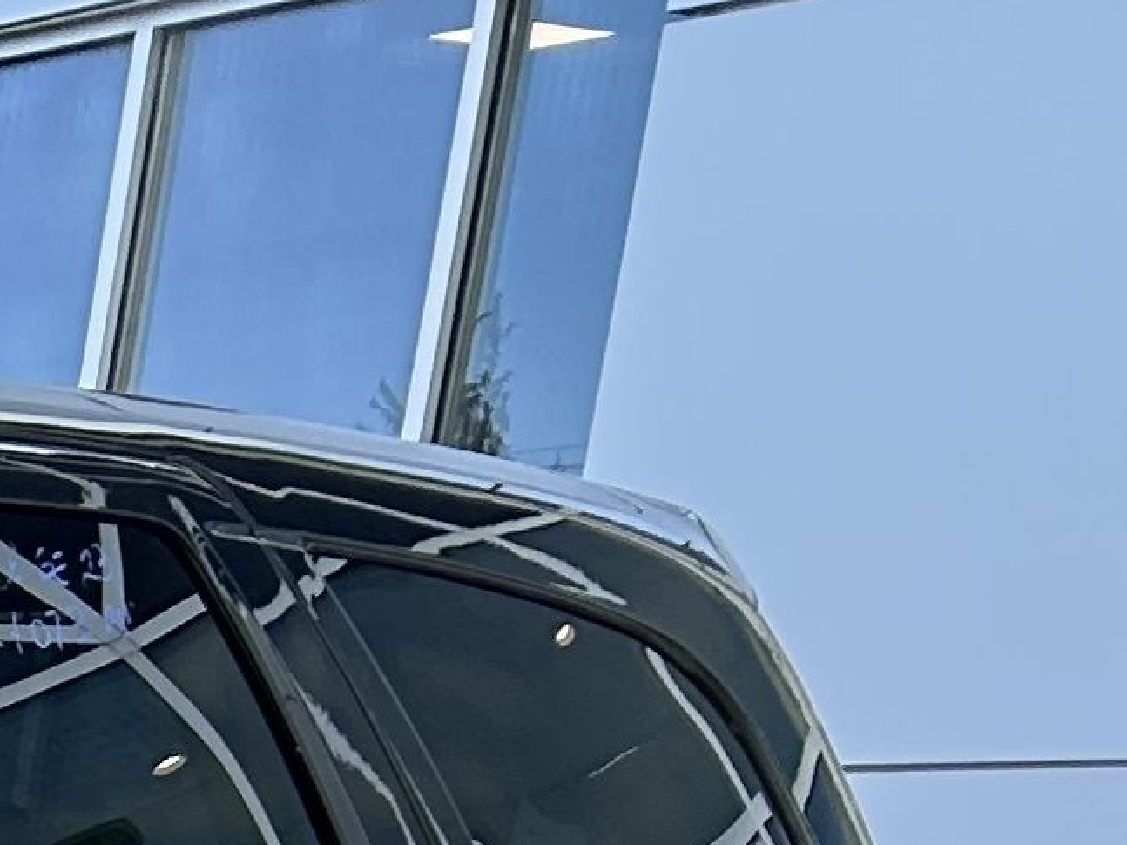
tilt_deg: -15.9
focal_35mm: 162
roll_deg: -2.3
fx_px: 5273
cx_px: -2264
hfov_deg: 9.5
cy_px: 2526
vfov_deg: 7.9
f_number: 1.5
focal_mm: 5.7
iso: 50
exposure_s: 1/628
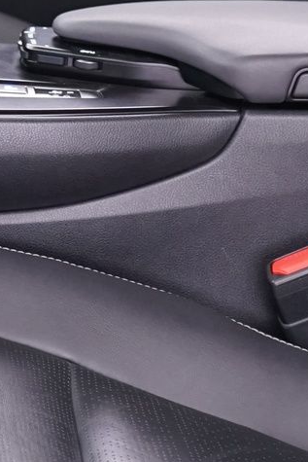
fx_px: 2090
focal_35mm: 163
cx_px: 106
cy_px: 146
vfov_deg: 12.6
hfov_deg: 8.4
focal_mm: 31
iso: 1250
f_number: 4
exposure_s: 1/4
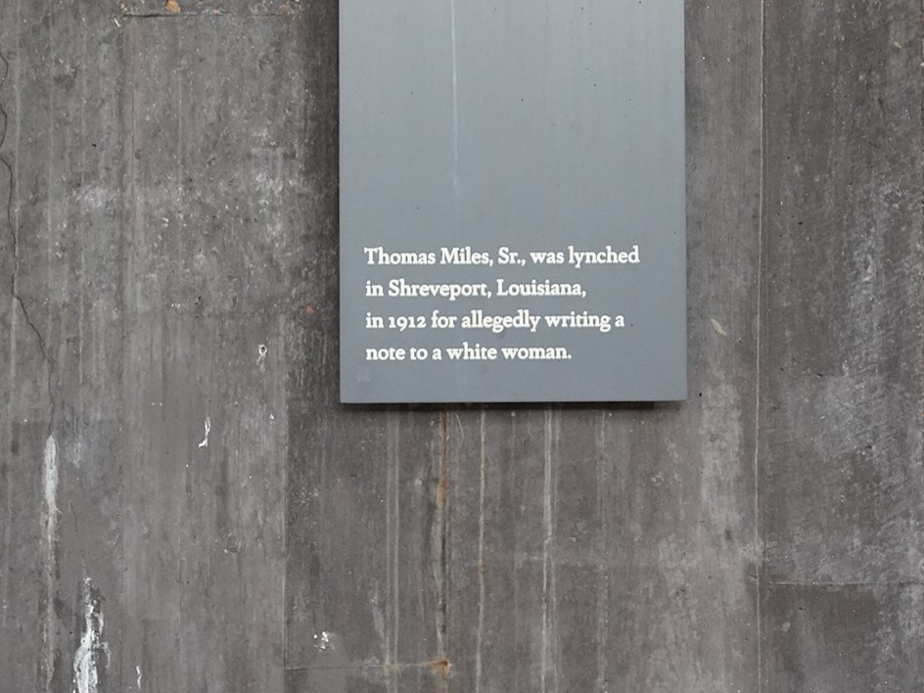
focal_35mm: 108
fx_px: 2883
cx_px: 491
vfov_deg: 13.6
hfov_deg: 18.2
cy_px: 116
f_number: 5.6
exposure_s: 1/100
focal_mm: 53
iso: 4000
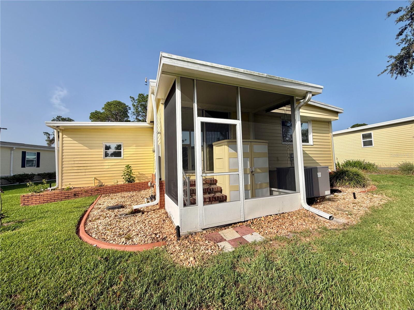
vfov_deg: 85.7
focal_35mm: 14
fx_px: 167
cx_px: 207
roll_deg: +1.8
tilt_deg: +4.9
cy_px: 155
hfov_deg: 102.1
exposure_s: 1/1017
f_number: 2.2
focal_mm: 2.22
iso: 20
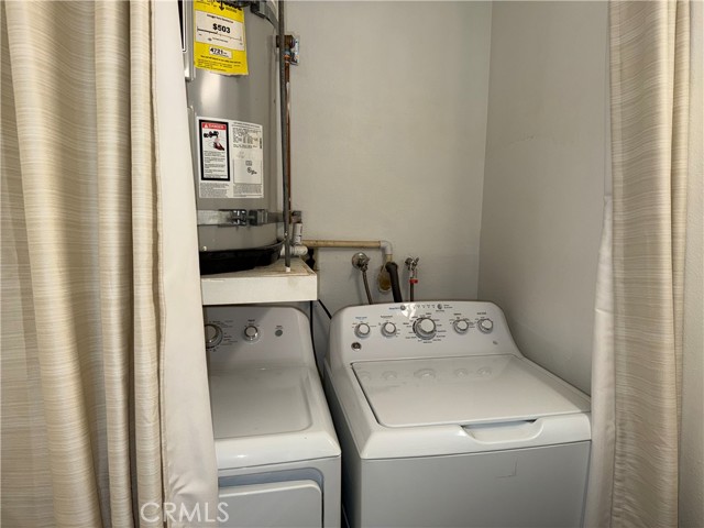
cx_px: 352
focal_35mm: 24
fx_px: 488
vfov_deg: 56.8
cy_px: 264
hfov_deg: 71.6
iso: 50
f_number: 1.78
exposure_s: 1/120
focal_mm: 6.76
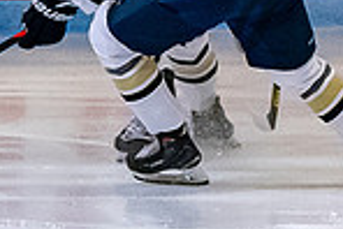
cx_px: -153
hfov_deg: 1.9
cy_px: -59
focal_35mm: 1101
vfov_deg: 1.3
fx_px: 10500
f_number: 3.2
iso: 2000
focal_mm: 105
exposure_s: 1/800
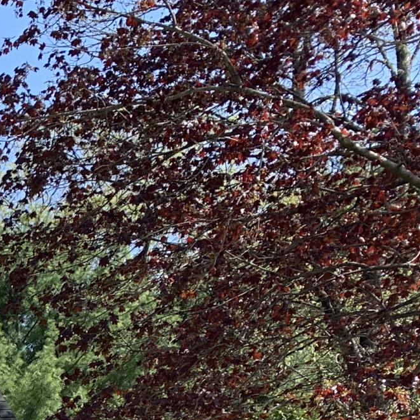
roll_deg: +1.8
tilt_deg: +0.9
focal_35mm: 104
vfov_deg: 15.1
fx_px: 1428
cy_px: 692
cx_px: -402
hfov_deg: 14.2
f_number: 1.8
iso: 25
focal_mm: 4.25
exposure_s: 1/789
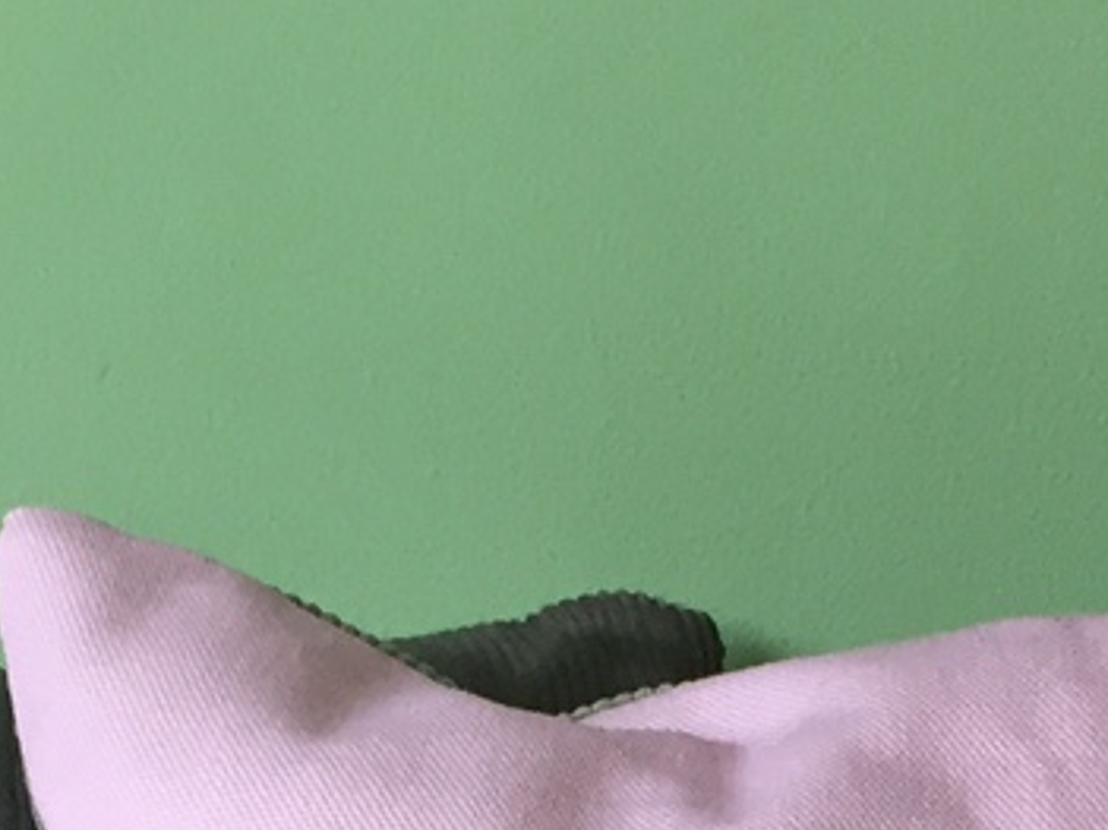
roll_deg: -0.2
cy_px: 1695
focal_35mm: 135
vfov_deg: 10.1
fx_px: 4320
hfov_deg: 14.6
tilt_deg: -9.5
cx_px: 587
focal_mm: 4.15
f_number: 2.2
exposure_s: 1/33
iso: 40
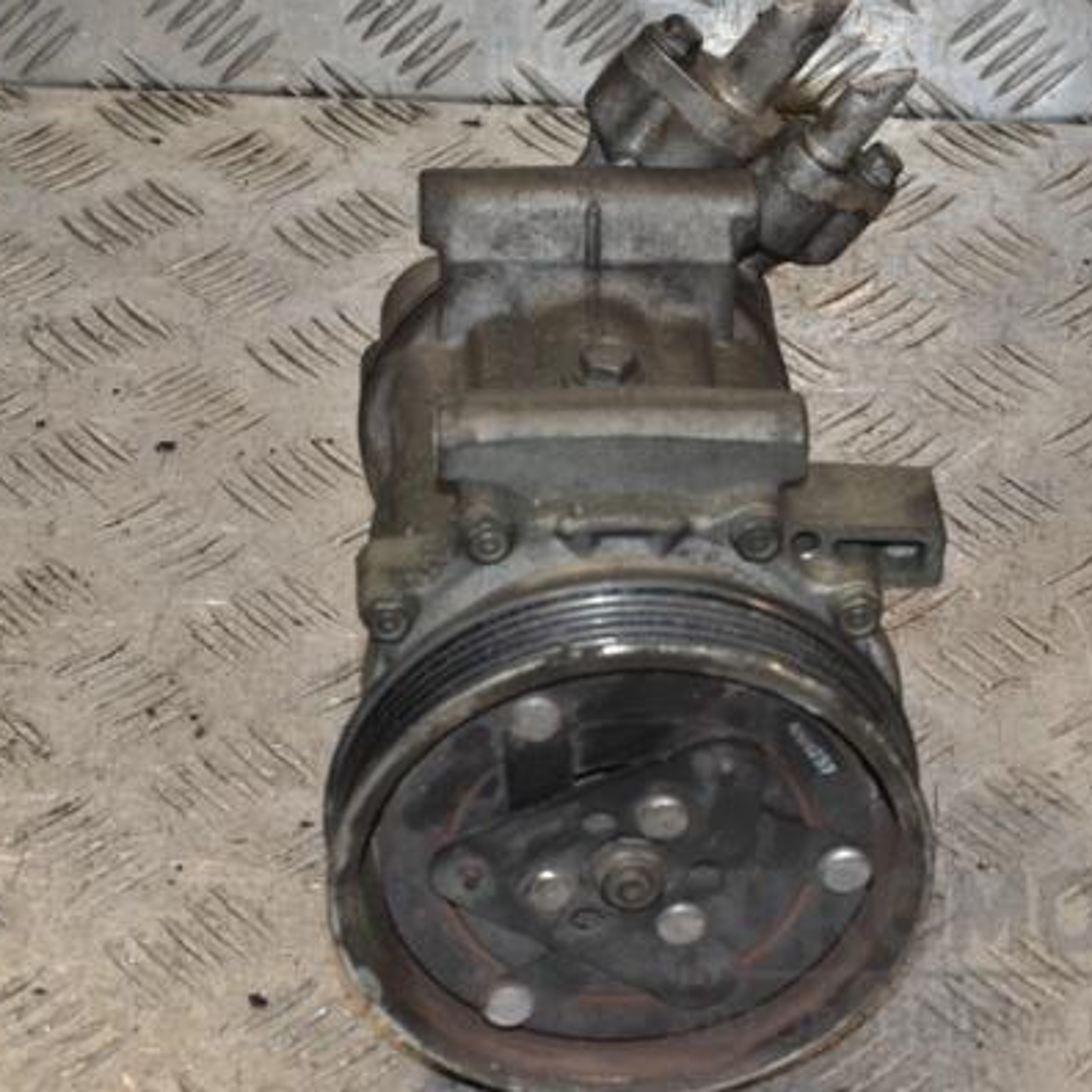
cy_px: 543
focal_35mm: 112
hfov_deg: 15.6
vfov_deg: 15.6
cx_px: 612
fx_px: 3997
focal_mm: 58
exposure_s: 1/200
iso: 800
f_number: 9
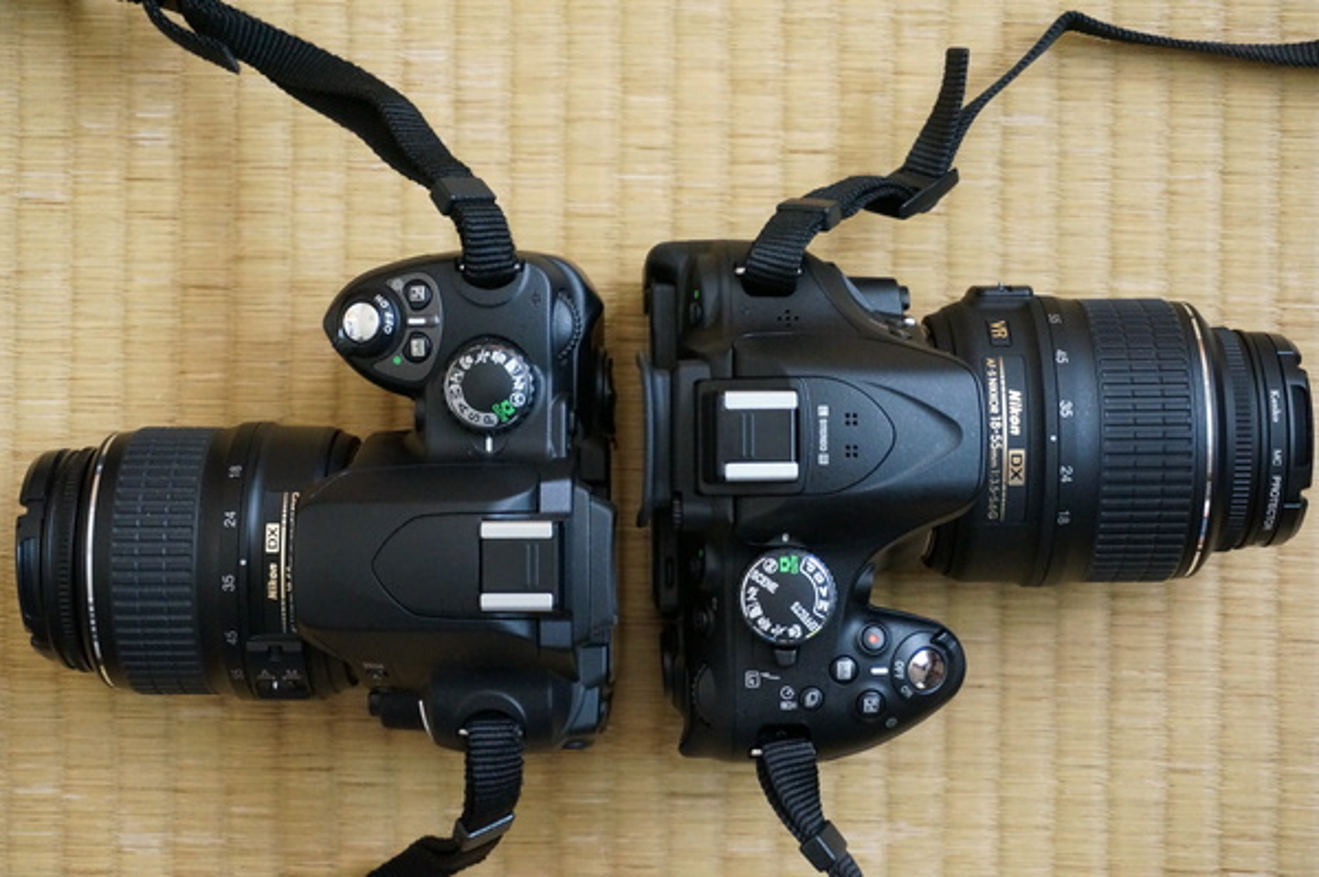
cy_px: 438
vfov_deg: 18.9
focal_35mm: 72
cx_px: 660
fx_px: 2636
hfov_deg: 28.1
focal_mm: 48
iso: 3200
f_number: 5.6
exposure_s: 1/60
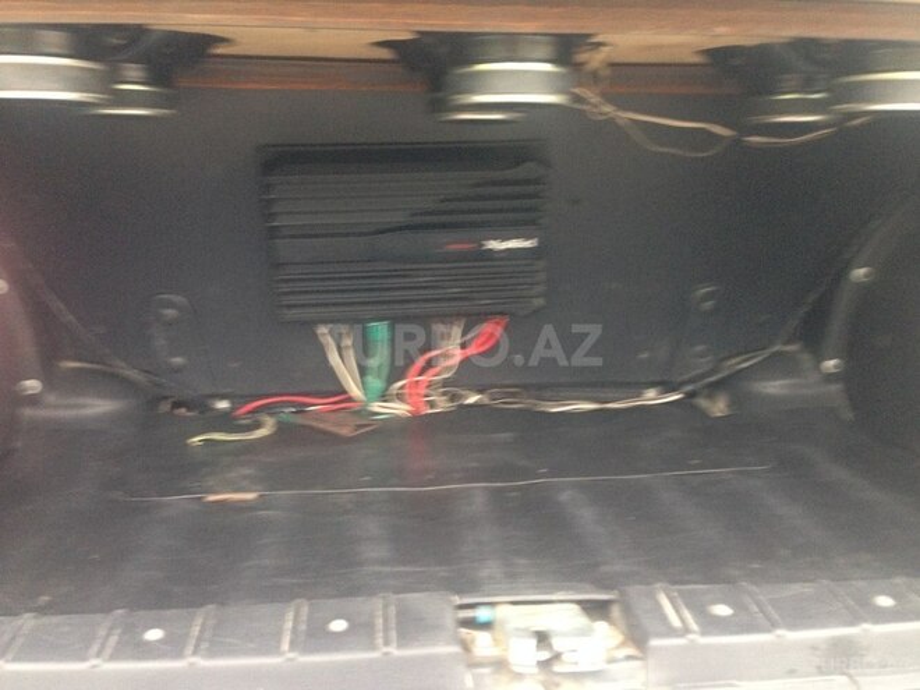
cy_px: 345
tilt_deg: -4.2
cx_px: 460
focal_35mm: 33
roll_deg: +2.5
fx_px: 877
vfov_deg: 42.9
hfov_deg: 55.4
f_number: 2.4
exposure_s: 1/20
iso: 250
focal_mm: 4.12
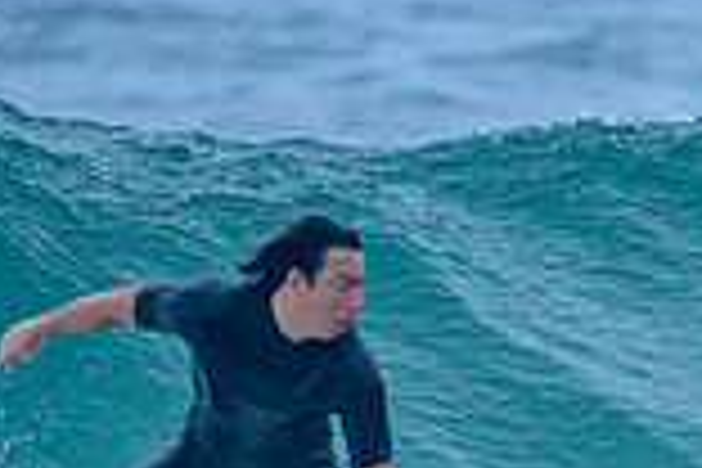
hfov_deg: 0.6
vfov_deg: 0.4
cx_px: 602
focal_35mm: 3251
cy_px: 583
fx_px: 63390
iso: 1400
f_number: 6.3
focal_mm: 800
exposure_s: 1/3200
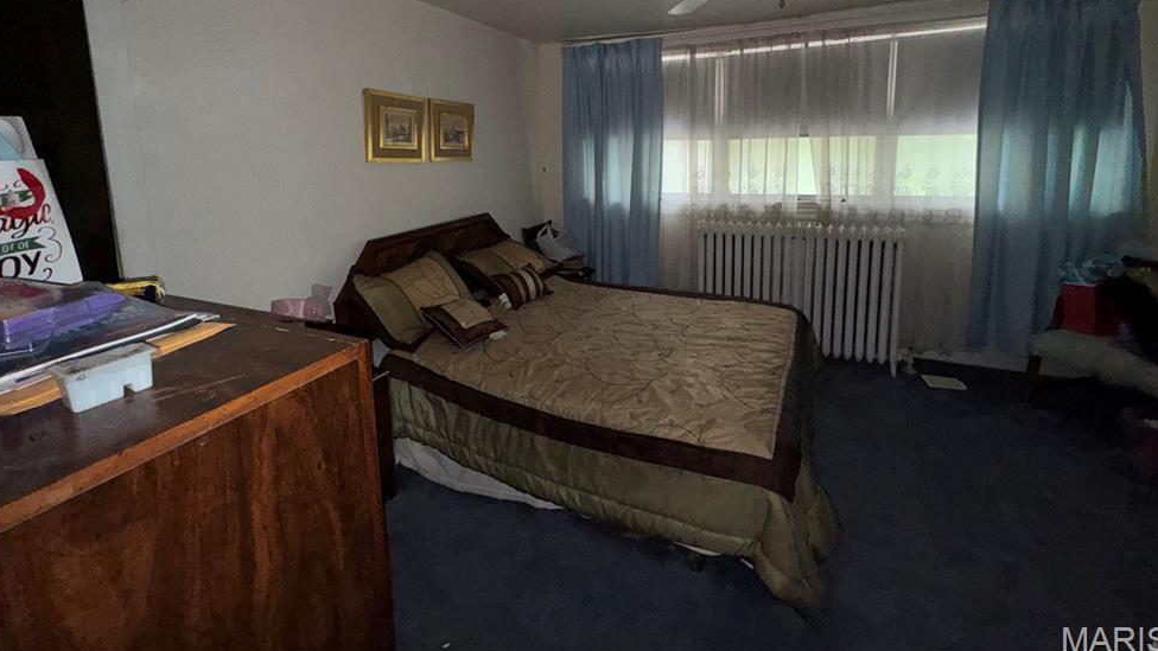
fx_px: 491
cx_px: 573
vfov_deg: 65.1
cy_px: 210
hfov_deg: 99.4
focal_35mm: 16
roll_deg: +1.1
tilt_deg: -5.9
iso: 125
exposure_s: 1/60
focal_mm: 2.22
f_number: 2.2
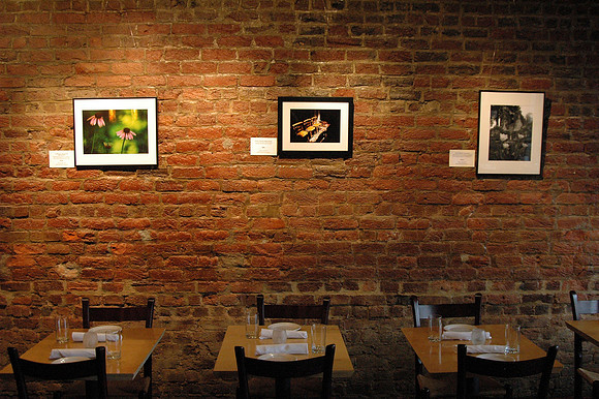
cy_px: 200
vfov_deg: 36.8
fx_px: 599
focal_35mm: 36
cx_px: 300
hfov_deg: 53.2
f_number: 5
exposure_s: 1/100
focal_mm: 24
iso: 1600
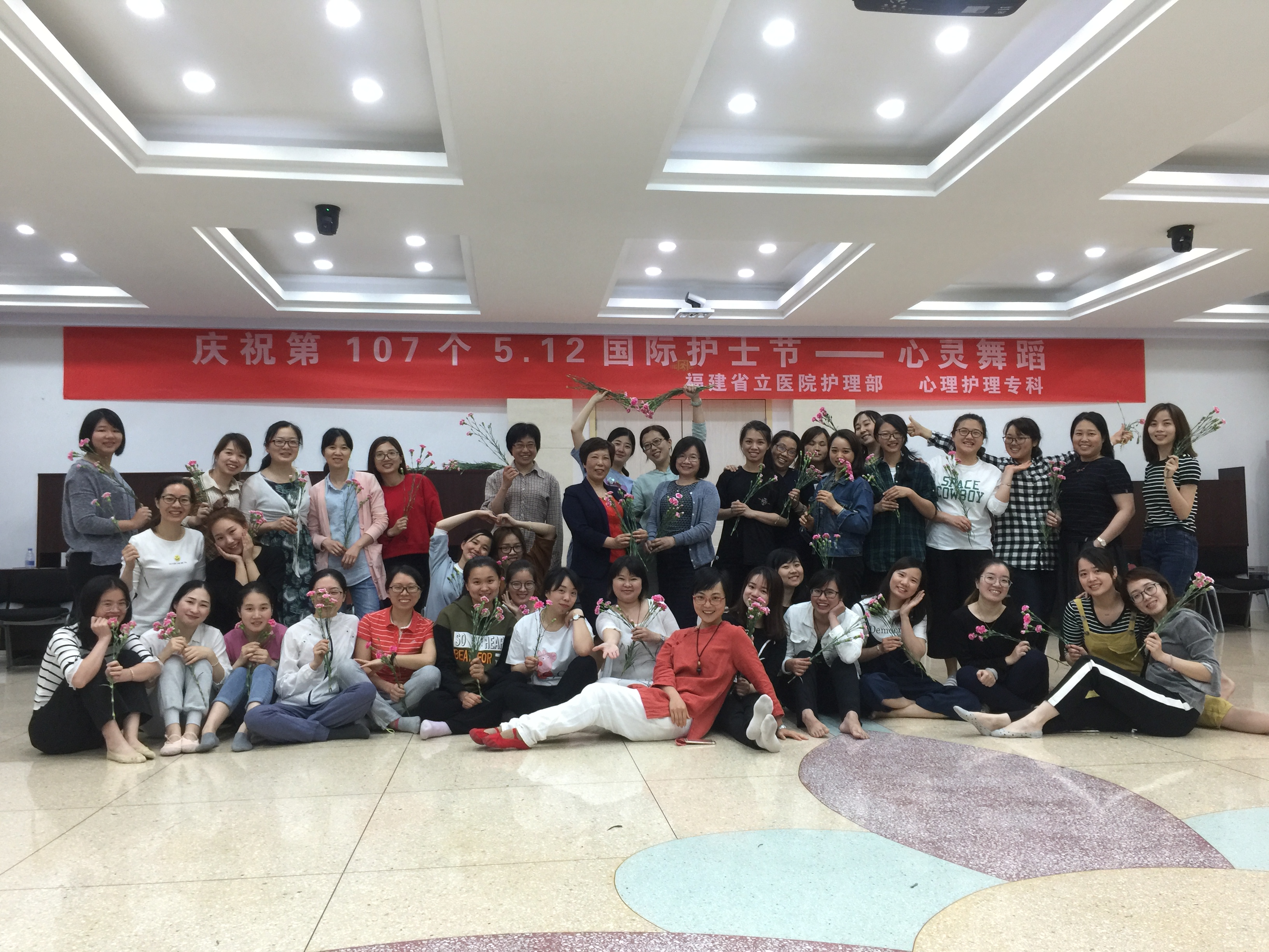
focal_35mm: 29
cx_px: 634
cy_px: 476
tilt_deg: +3.7
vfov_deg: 48.2
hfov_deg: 61.7
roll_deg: -1.1
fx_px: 1063
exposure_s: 1/33
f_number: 2.2
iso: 64
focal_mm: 4.15
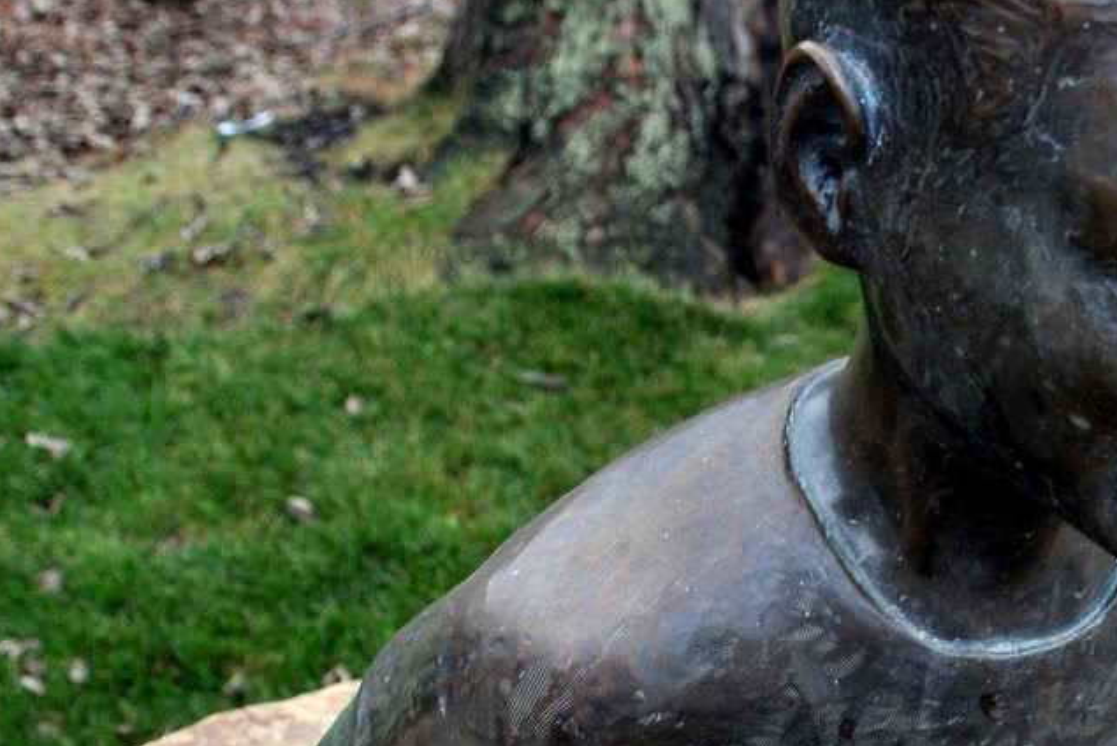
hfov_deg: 28.8
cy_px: 793
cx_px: 939
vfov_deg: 19.3
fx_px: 2111
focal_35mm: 68
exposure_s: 1/100
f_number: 5
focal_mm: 18
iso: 400
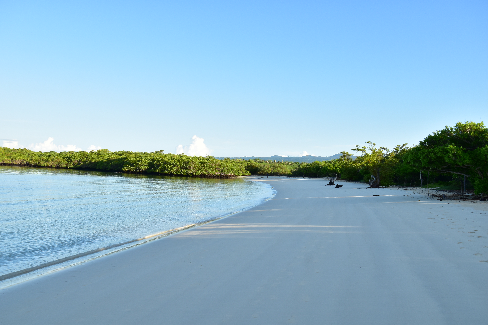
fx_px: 468
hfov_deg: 55.1
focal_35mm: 34
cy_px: 162
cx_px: 244
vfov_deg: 38.4
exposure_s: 1/320
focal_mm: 23
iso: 200
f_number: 6.3
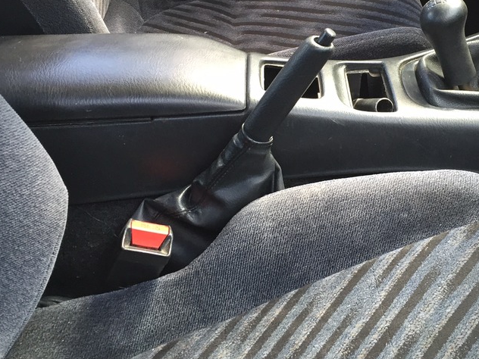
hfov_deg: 39.6
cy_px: 106
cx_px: 344
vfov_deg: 30.5
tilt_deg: -36.6
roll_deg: -0.5
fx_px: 650
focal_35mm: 47
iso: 32
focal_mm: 4.15
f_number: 2.2
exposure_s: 1/30
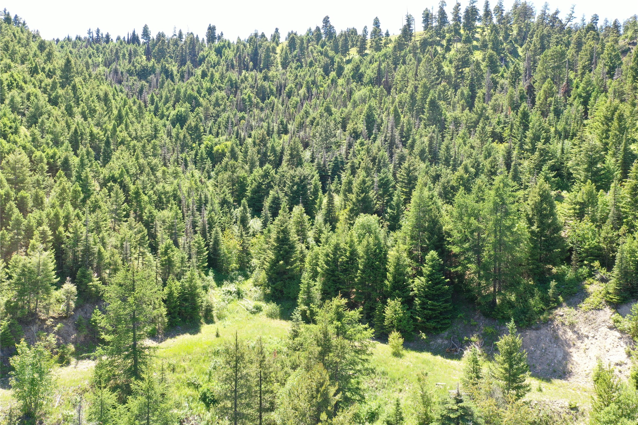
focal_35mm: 28
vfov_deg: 46.4
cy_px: 212
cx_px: 319
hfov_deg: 65.5
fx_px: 496
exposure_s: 1/120
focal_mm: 10.26
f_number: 4.5
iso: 100
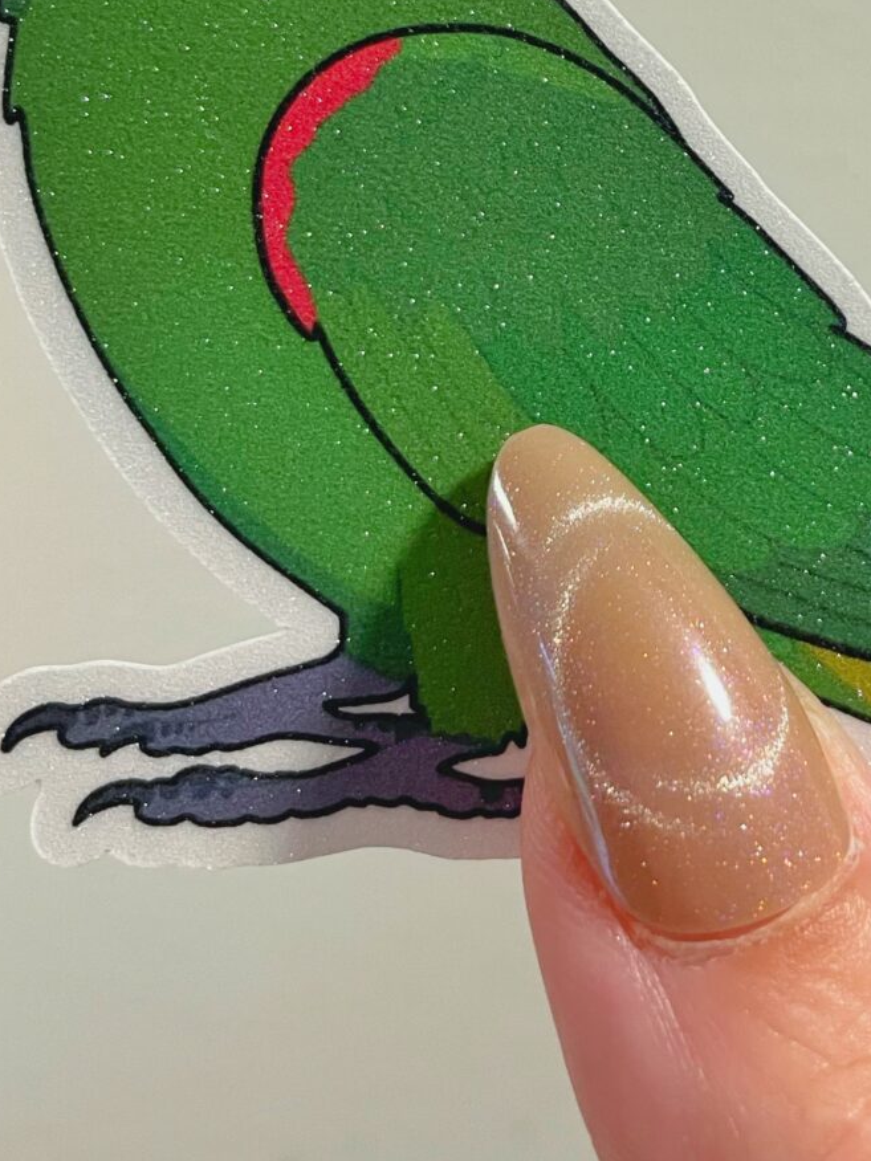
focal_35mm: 57
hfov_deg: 25.2
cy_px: 144
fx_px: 1912
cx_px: 704
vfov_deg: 32.3
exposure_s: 1/75
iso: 125
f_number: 1.6
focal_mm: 4.2
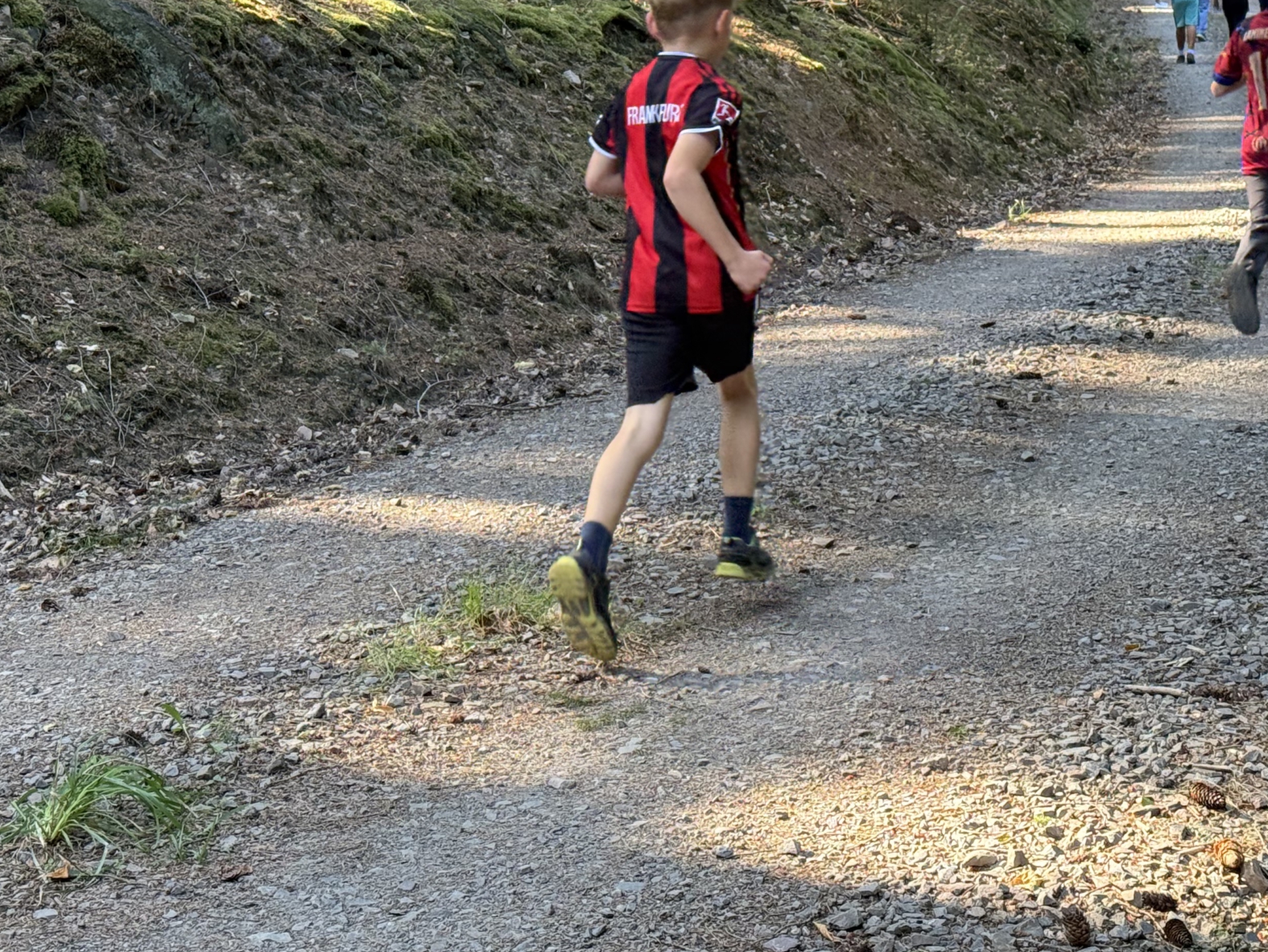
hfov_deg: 25.0
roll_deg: +3.7
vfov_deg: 18.8
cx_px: 642
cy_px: 230
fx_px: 2858
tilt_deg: -9.4
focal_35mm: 78
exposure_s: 1/72
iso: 160
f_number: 1.78
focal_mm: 6.76
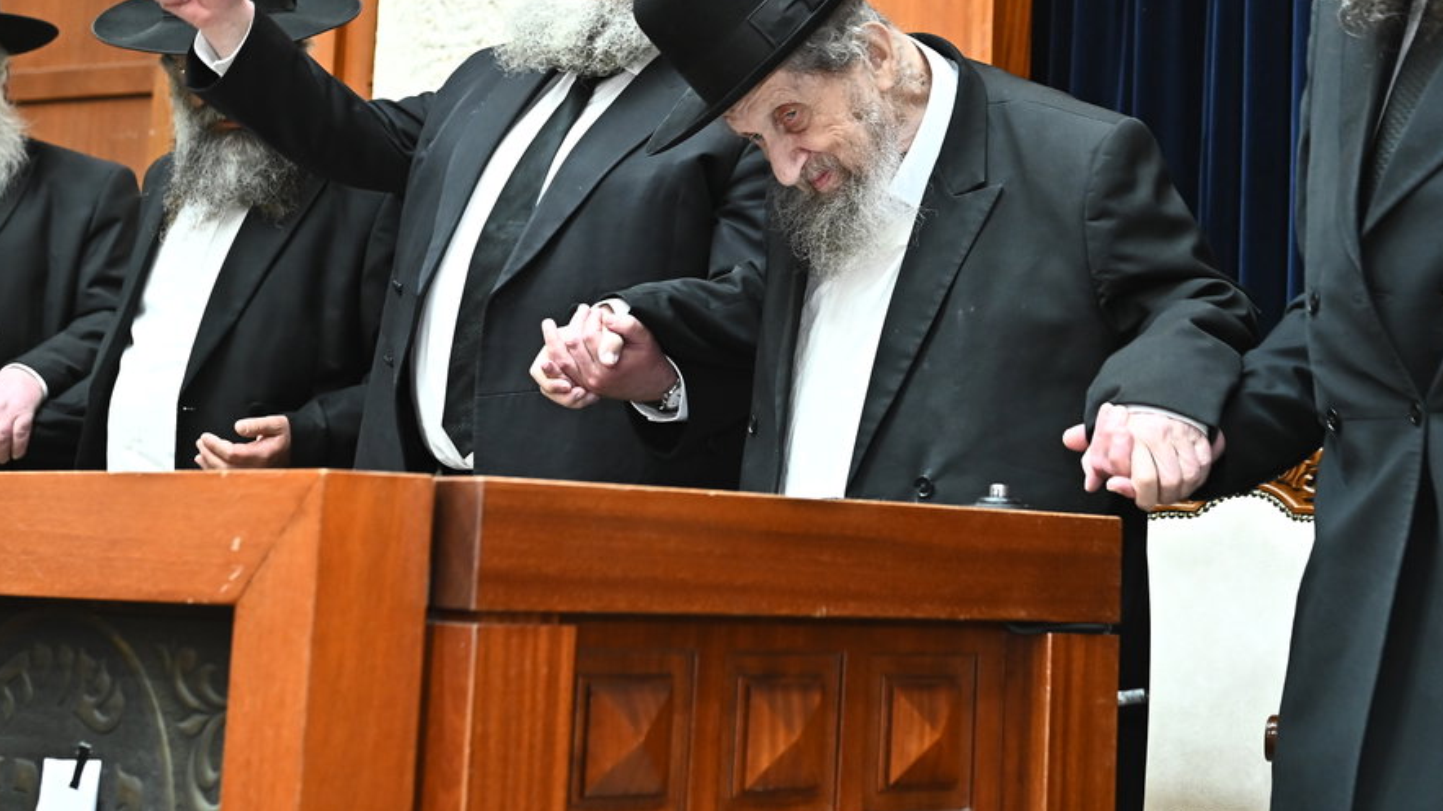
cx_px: 926
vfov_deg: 16.4
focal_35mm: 73
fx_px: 2793
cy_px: 130
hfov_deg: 28.8
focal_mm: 44
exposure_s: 1/100
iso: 2500
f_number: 4
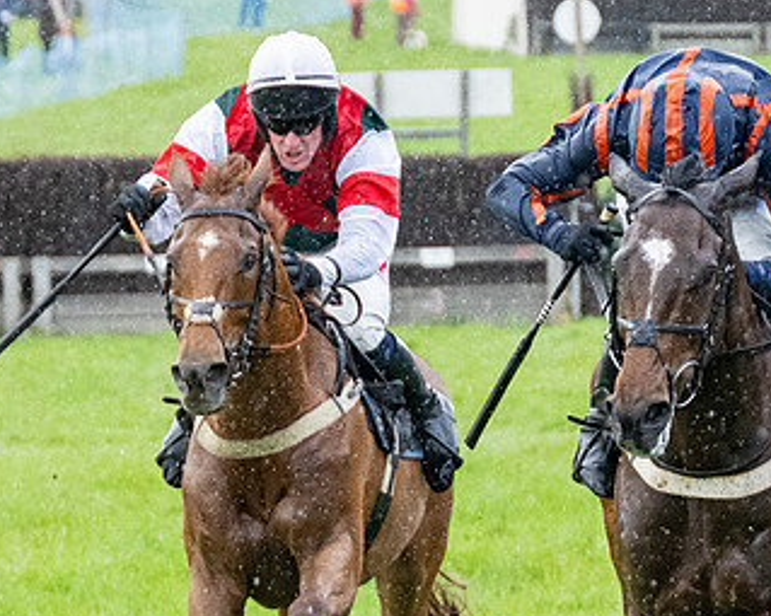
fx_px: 9741
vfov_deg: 3.6
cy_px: 437
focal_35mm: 427
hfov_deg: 4.5
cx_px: 771
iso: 2000
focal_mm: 98
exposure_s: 1/1000
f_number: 4
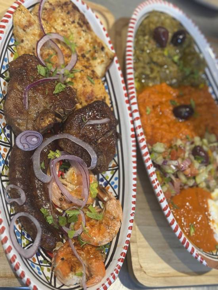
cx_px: 109
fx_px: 403
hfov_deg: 30.3
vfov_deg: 39.7
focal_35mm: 48
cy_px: 145
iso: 100
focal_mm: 6.76
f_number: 1.78
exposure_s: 1/60
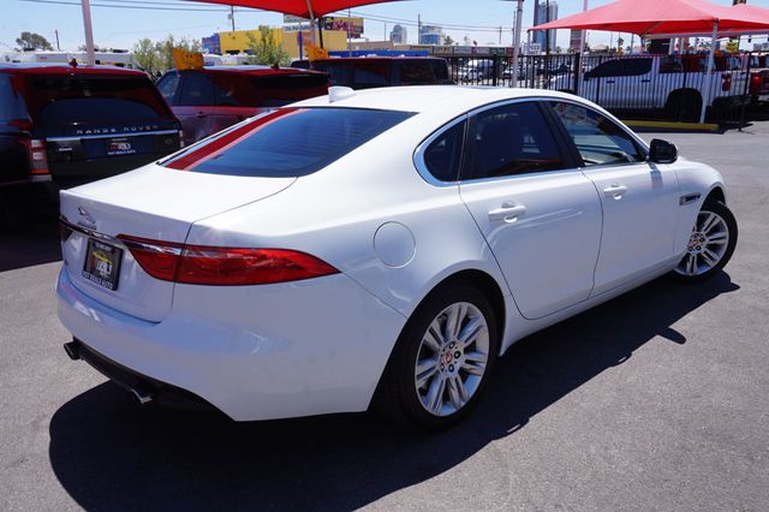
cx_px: 384
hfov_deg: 62.0
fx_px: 640
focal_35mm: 30
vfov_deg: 43.6
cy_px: 256
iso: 100
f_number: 14
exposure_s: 1/100
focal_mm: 20
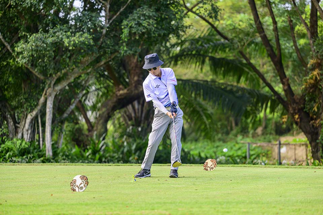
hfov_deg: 17.1
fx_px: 1077
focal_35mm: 120
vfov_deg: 11.4
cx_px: 162
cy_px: 108
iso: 720
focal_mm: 120
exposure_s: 1/3200
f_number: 2.8
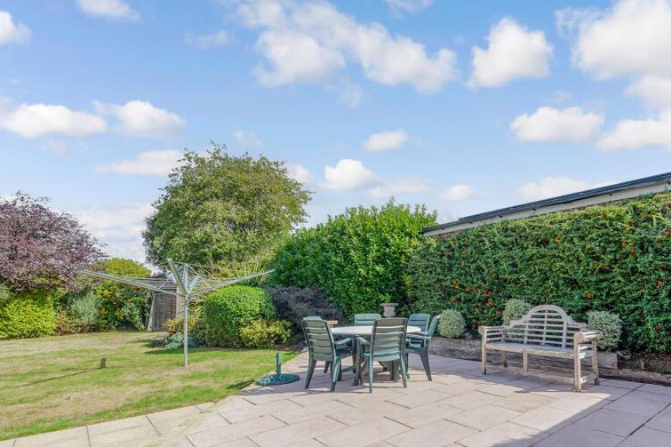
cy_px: 285
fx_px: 354
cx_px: 450
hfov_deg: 83.8
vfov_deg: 63.4
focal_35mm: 19
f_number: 8
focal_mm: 14
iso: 100
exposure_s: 1/125
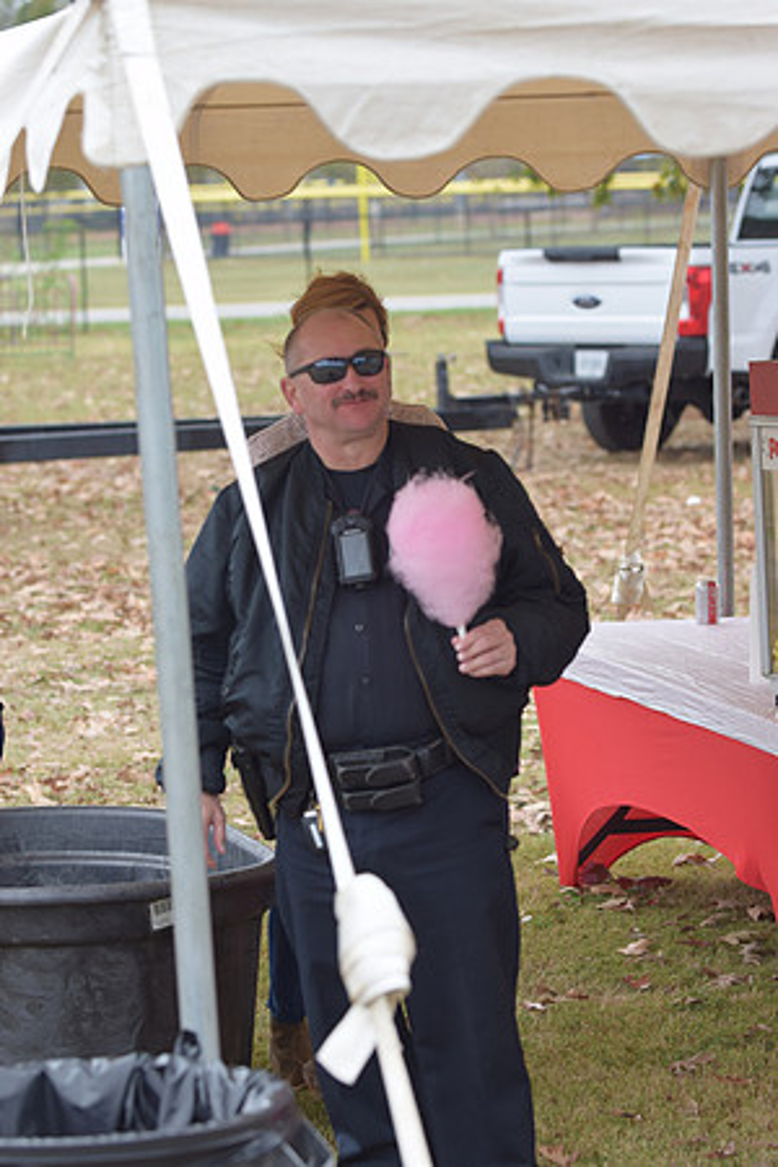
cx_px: 389
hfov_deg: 10.6
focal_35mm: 129
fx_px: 4181
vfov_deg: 15.9
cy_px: 584
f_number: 3.5
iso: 200
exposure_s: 1/400
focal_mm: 86
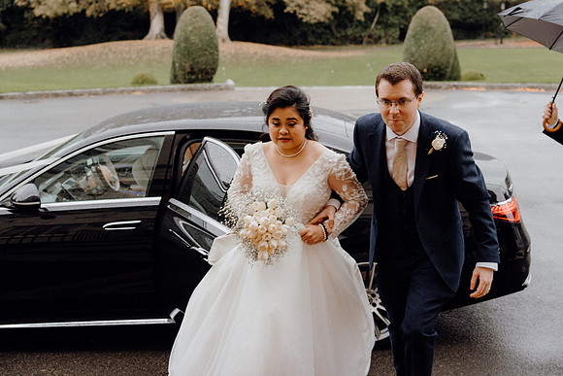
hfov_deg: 40.3
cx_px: 282
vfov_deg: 27.5
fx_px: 766
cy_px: 188
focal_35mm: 49
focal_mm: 49
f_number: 3.5
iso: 1250
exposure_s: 1/160
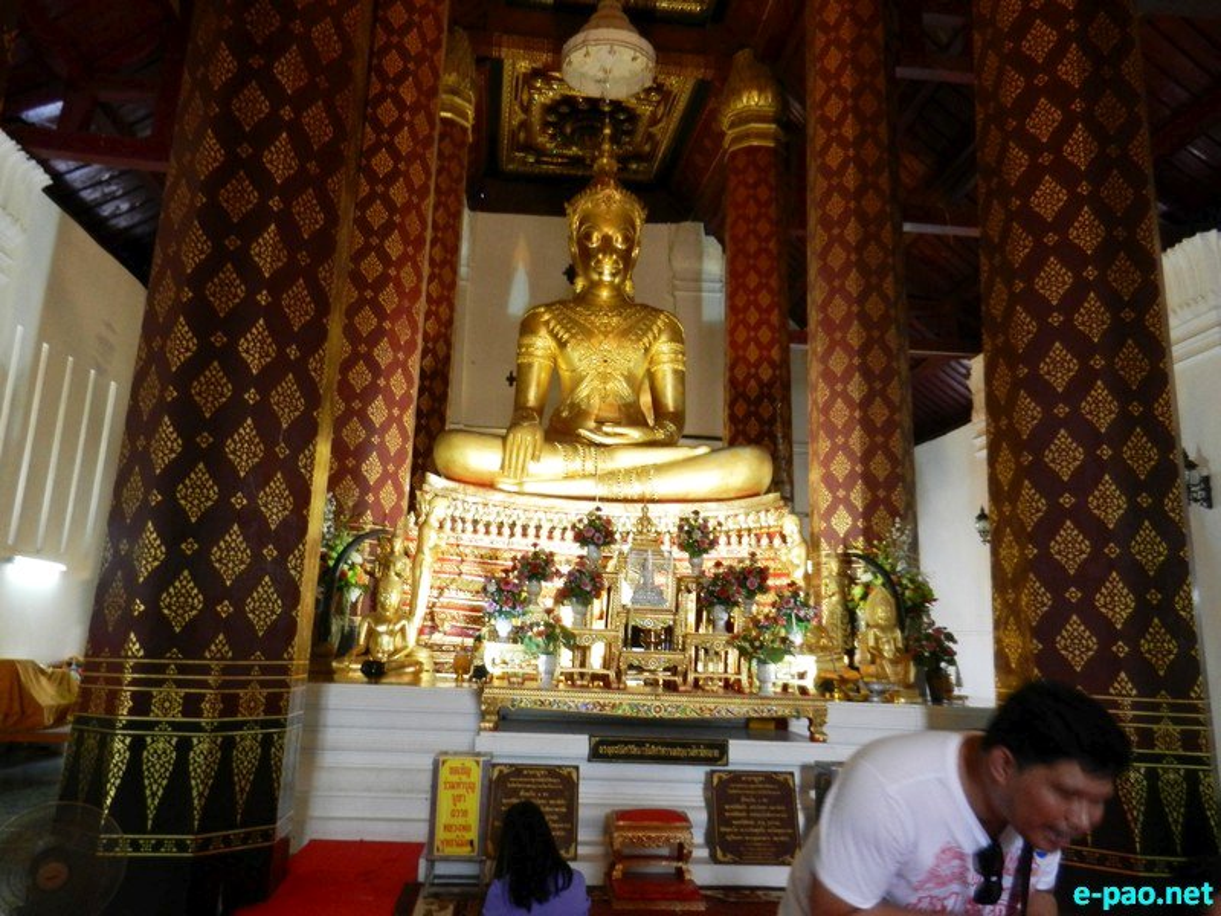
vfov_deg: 54.9
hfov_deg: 69.4
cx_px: 610
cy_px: 458
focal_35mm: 25
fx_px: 882
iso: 400
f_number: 3.5
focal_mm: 4.5
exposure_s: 1/25
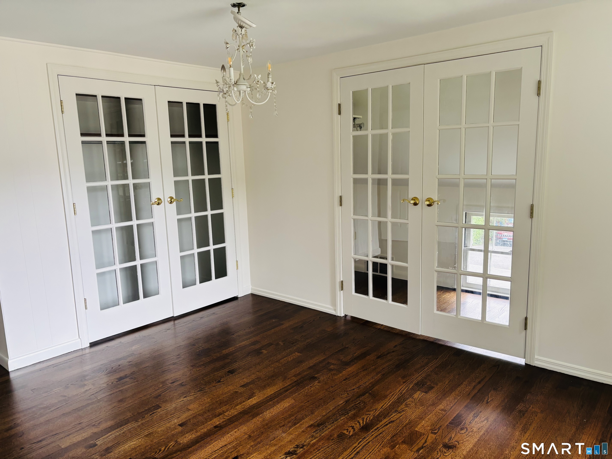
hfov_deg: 67.3
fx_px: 460
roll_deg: +1.3
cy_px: 230
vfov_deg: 53.1
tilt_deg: -8.0
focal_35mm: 26
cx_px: 306
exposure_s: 1/121
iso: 100
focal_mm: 5.96
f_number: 1.6
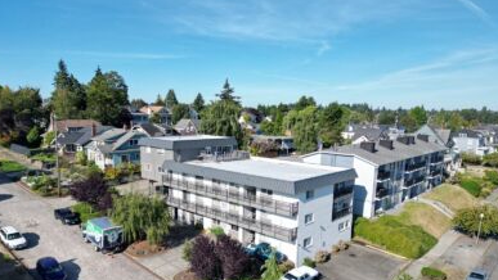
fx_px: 357
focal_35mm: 27
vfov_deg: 42.5
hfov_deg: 69.8
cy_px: 180
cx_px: 246
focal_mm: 6.72
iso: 120
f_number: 1.7
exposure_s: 1/2500
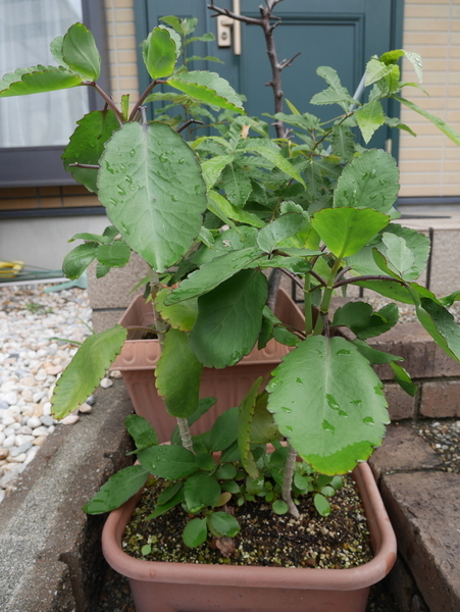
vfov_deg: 71.6
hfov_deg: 56.9
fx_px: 425
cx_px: 230
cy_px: 306
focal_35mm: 24
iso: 200
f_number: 4.5
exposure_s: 1/200
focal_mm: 12
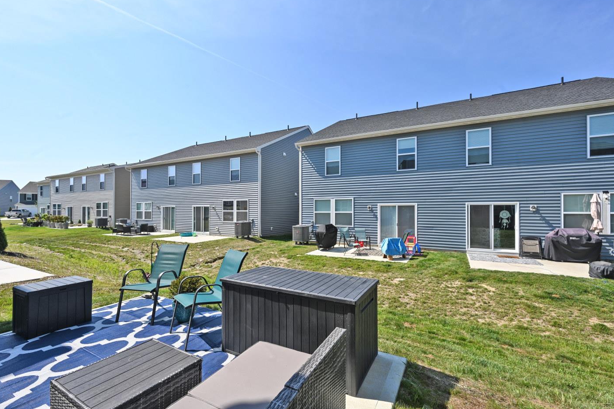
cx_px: 318
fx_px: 256
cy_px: 206
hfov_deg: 100.4
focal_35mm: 15
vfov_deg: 77.3
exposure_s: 1/200
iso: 100
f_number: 10
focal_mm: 14
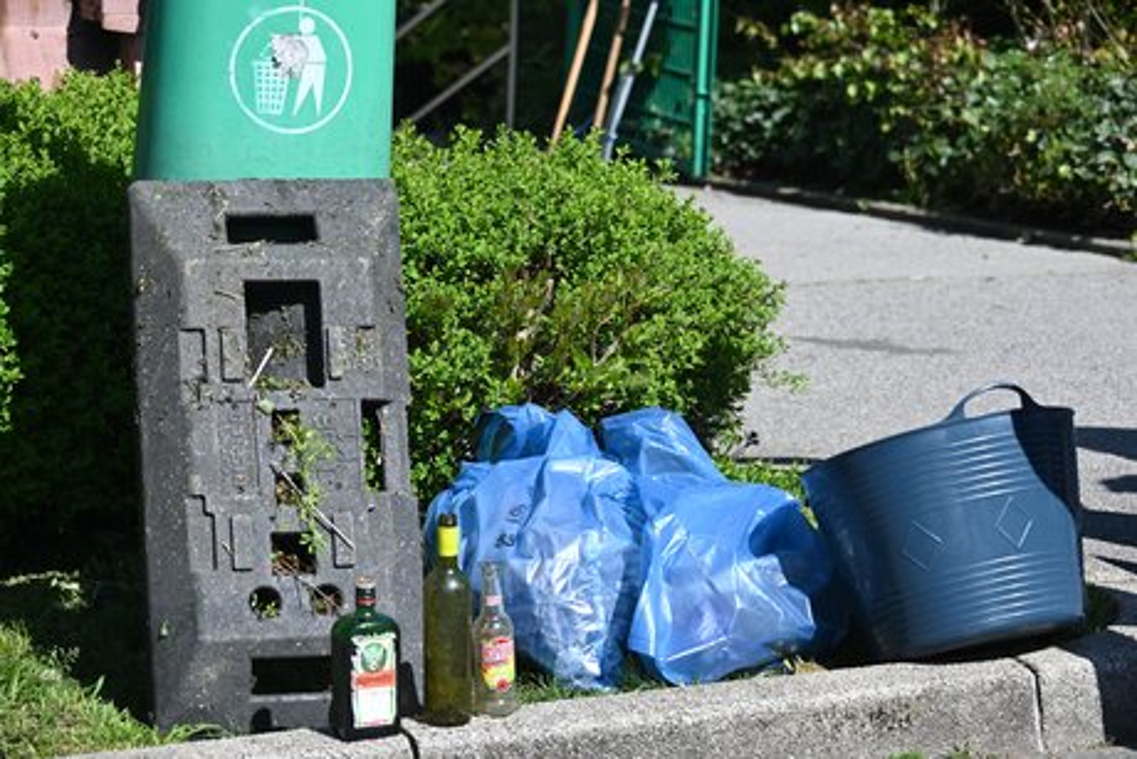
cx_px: 568
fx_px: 3317
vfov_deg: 13.1
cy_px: 380
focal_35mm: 105
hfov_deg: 19.5
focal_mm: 105
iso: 100
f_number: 6.7
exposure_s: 1/250
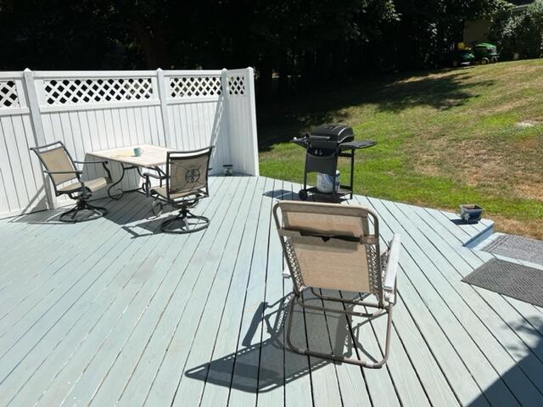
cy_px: 204
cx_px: 272
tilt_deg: -16.5
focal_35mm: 26
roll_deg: +1.9
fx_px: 408
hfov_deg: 67.3
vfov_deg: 53.1
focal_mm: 5.7
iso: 50
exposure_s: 1/6993
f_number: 1.5
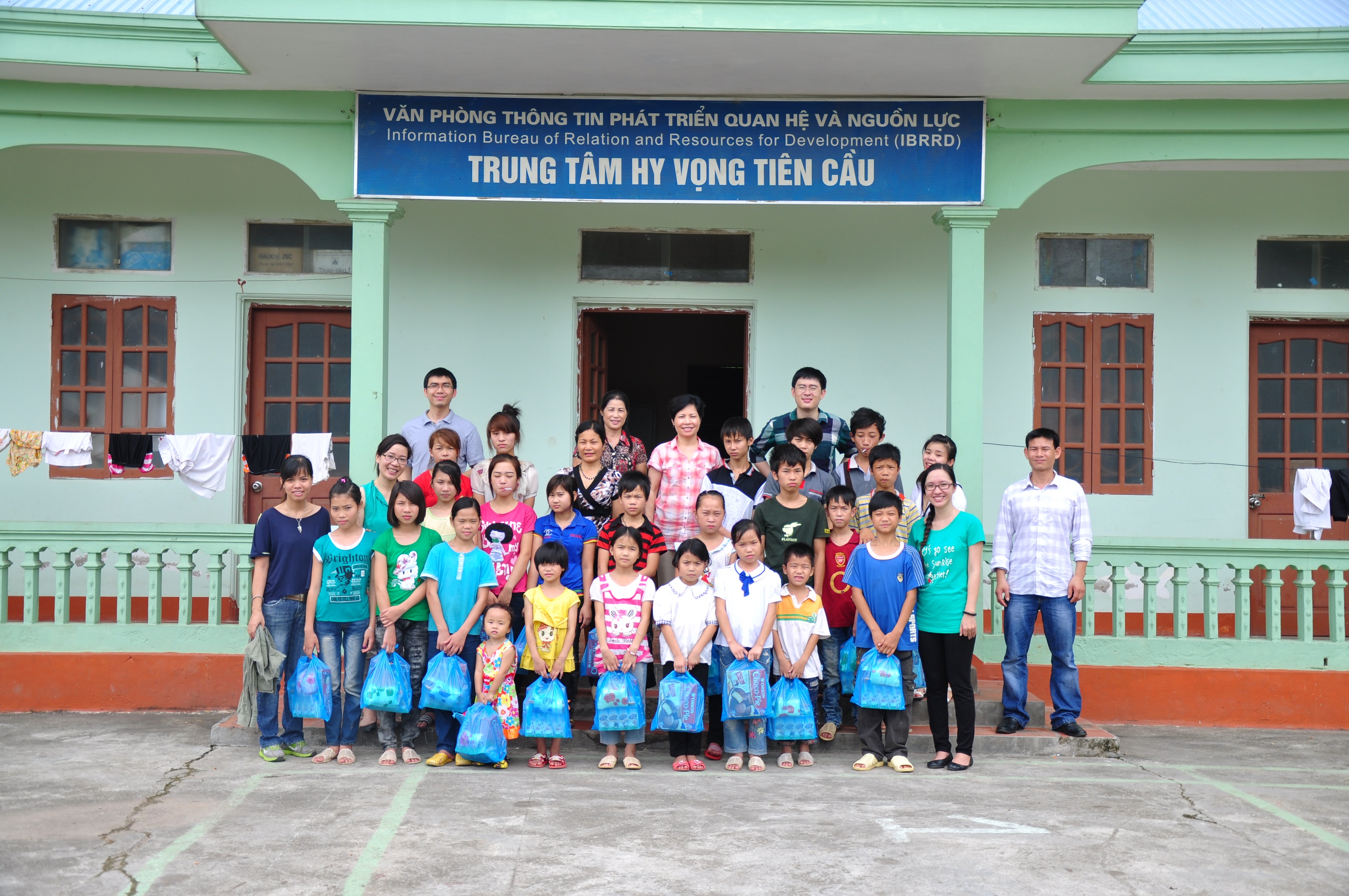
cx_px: 674
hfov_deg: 43.7
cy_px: 448
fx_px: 1684
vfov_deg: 29.8
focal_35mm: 45
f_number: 4.5
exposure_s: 1/320
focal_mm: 30
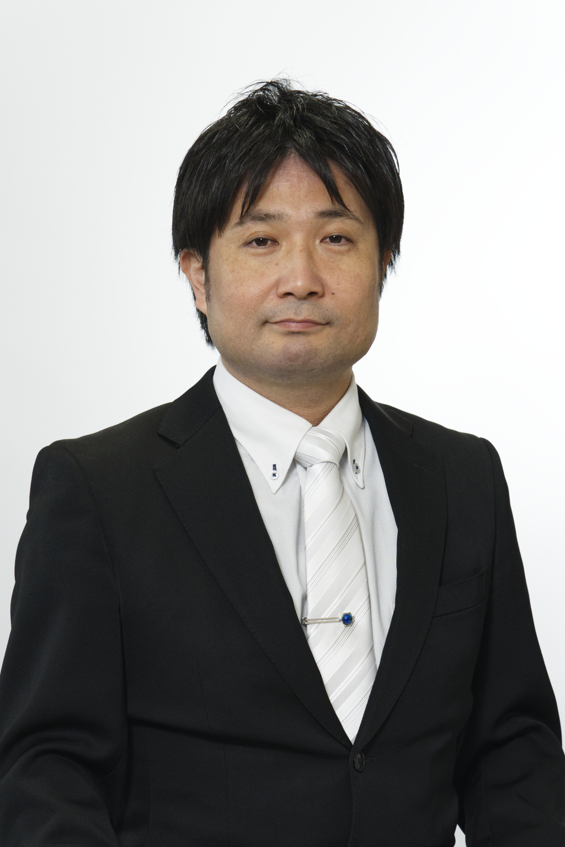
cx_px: 282
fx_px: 2987
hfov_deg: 10.8
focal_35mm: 127
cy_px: 424
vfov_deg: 16.1
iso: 500
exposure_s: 1/125
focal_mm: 85
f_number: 6.3
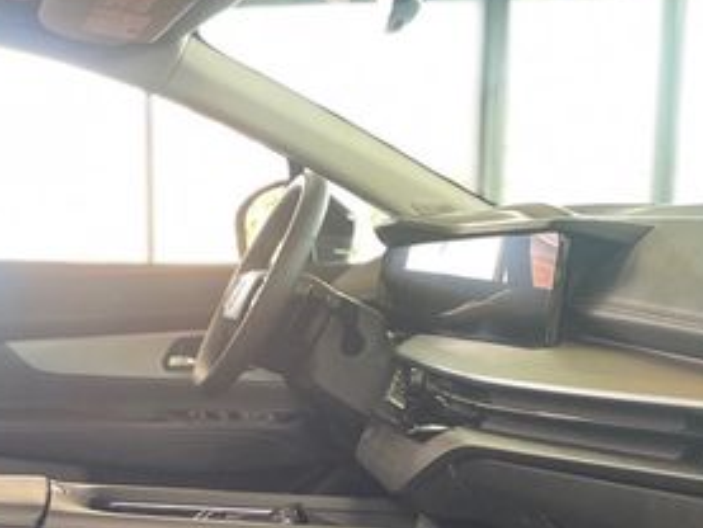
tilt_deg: -13.1
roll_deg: +2.3
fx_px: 1219
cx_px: 86
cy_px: 571
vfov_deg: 23.1
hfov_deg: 30.9
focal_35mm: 60
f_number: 1.6
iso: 160
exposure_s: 1/60
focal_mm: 4.2
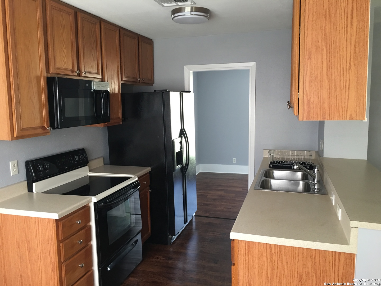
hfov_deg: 61.7
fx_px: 319
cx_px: 190
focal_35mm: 29
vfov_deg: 48.2
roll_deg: +2.6
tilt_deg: -4.6
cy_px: 143
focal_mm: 4.15
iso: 50
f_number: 2.2
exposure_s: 1/15
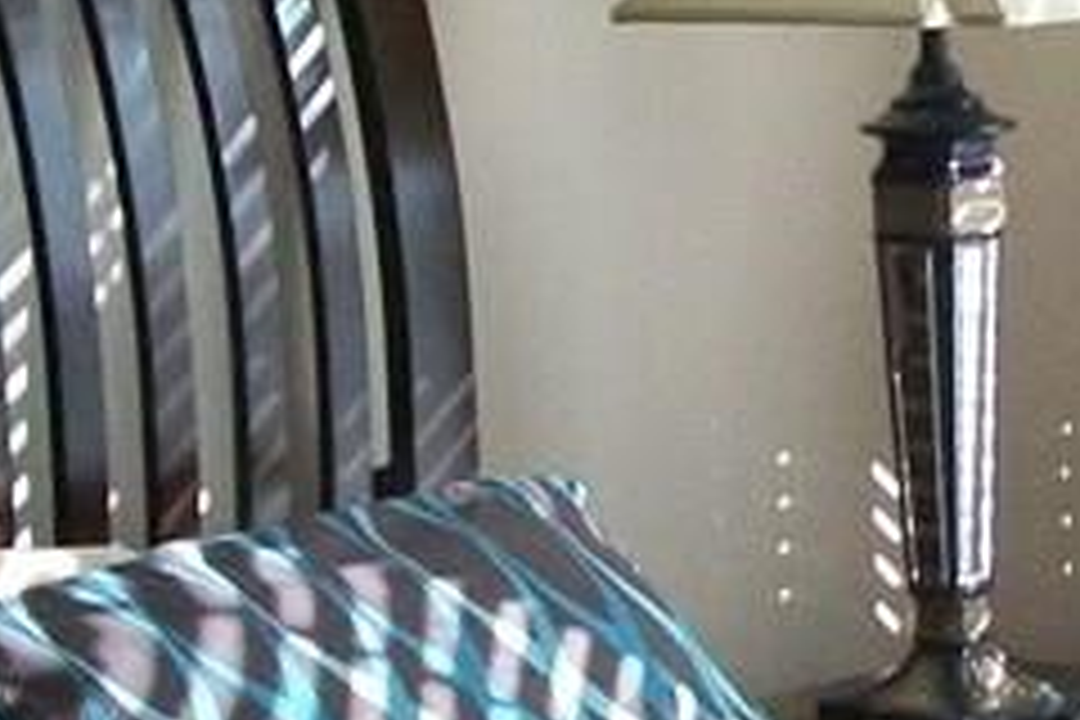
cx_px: 963
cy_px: 266
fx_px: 4800
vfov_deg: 8.6
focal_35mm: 160
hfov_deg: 12.7
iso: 200
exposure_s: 1/125
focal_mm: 6
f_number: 2.7
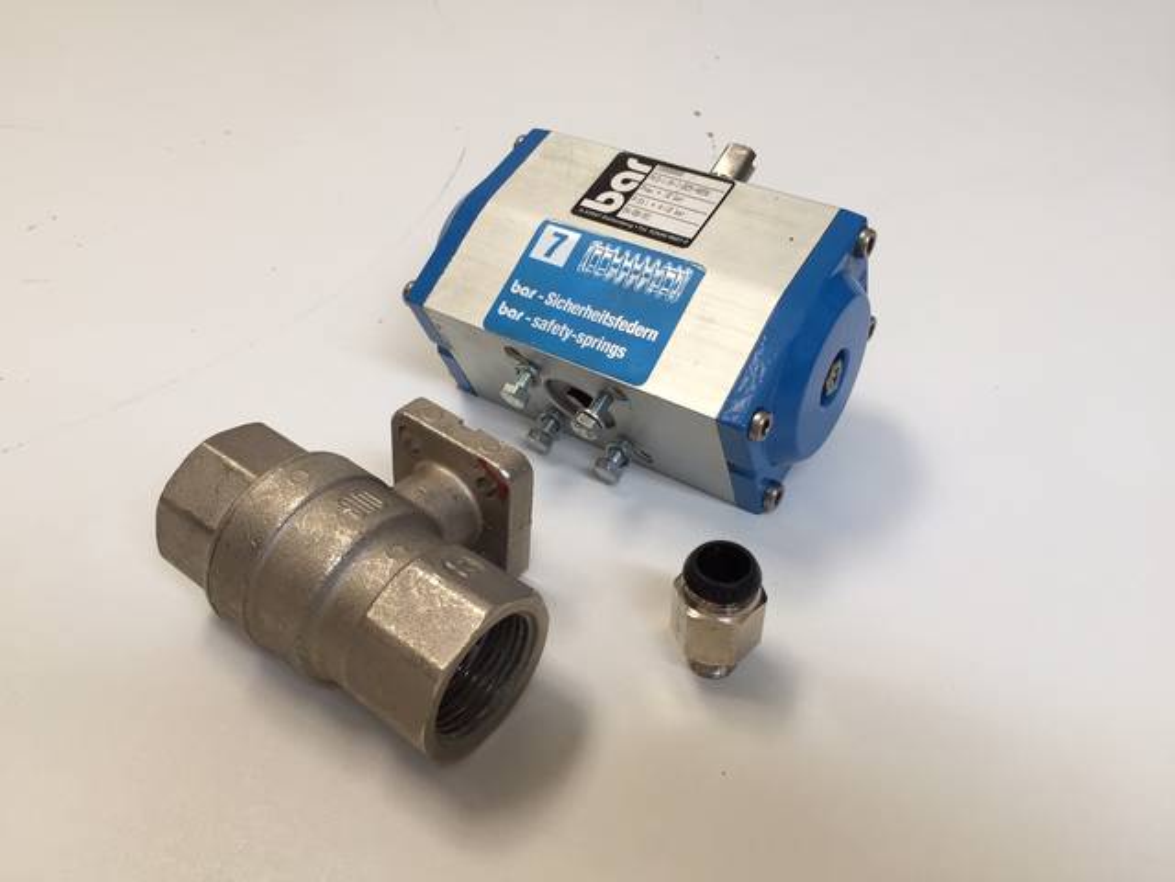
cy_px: 441
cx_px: 588
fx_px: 984
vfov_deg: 48.2
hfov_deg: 61.7
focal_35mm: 29
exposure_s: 1/100
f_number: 2.2
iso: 40
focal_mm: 4.15
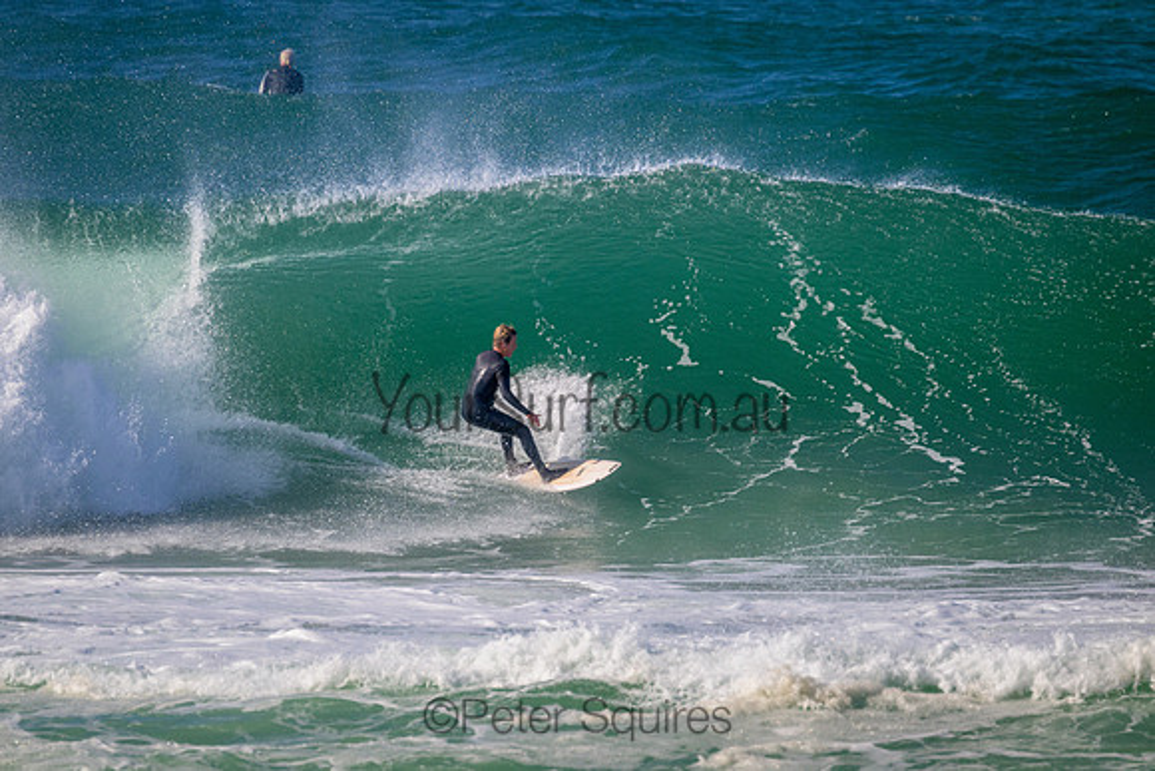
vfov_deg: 2.0
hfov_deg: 2.9
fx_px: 22463
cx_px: 578
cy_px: 386
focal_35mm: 700
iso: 1400
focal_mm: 700
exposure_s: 1/2000
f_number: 11
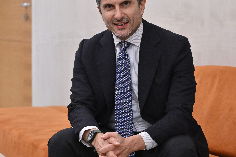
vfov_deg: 10.2
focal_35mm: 134
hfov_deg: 15.3
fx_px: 878
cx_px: 134
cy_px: 70
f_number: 5.6
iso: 5000
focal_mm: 94
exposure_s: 1/160
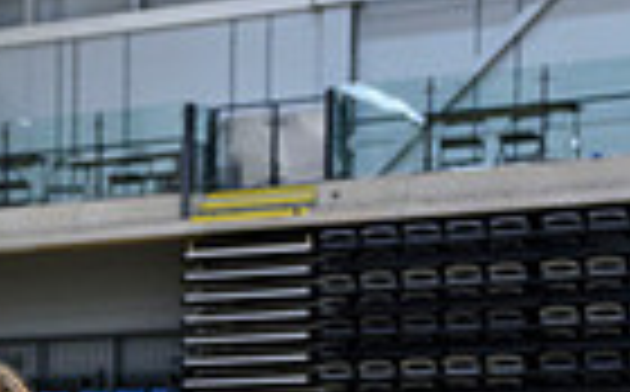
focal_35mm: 144
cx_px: -567
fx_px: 2468
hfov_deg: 12.9
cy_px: 741
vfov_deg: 8.7
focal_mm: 34
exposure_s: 1/400
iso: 2000
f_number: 4
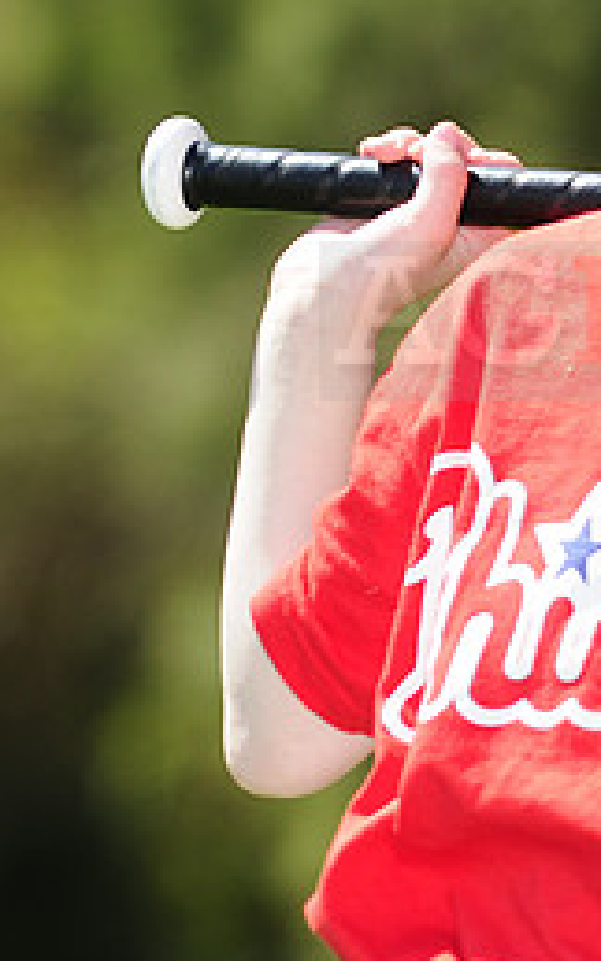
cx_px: 942
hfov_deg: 2.9
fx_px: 11656
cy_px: 291
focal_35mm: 445
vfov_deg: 4.7
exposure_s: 1/1250
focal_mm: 130
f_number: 3.5
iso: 200
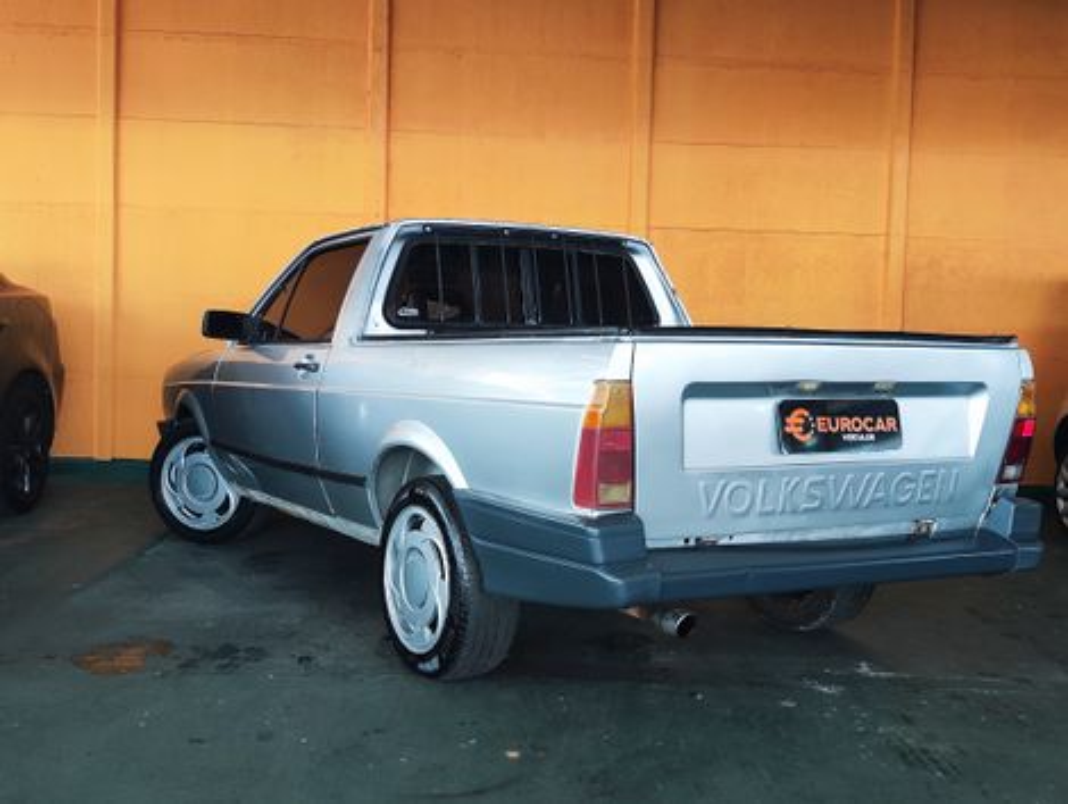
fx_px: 711
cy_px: 402
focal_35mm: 23
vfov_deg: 59.0
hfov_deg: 73.8
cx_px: 534
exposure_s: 1/120
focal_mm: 7.01
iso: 377
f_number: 1.69
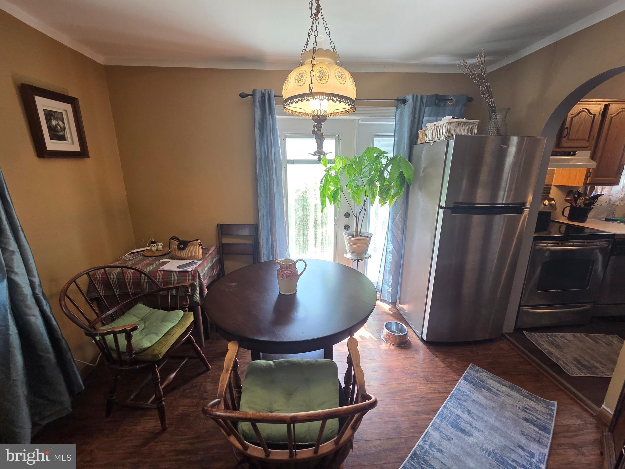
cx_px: 312
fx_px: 235
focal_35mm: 13
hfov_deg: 106.2
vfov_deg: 89.9
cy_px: 234
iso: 250
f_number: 2.2
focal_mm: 2.2
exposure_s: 1/60
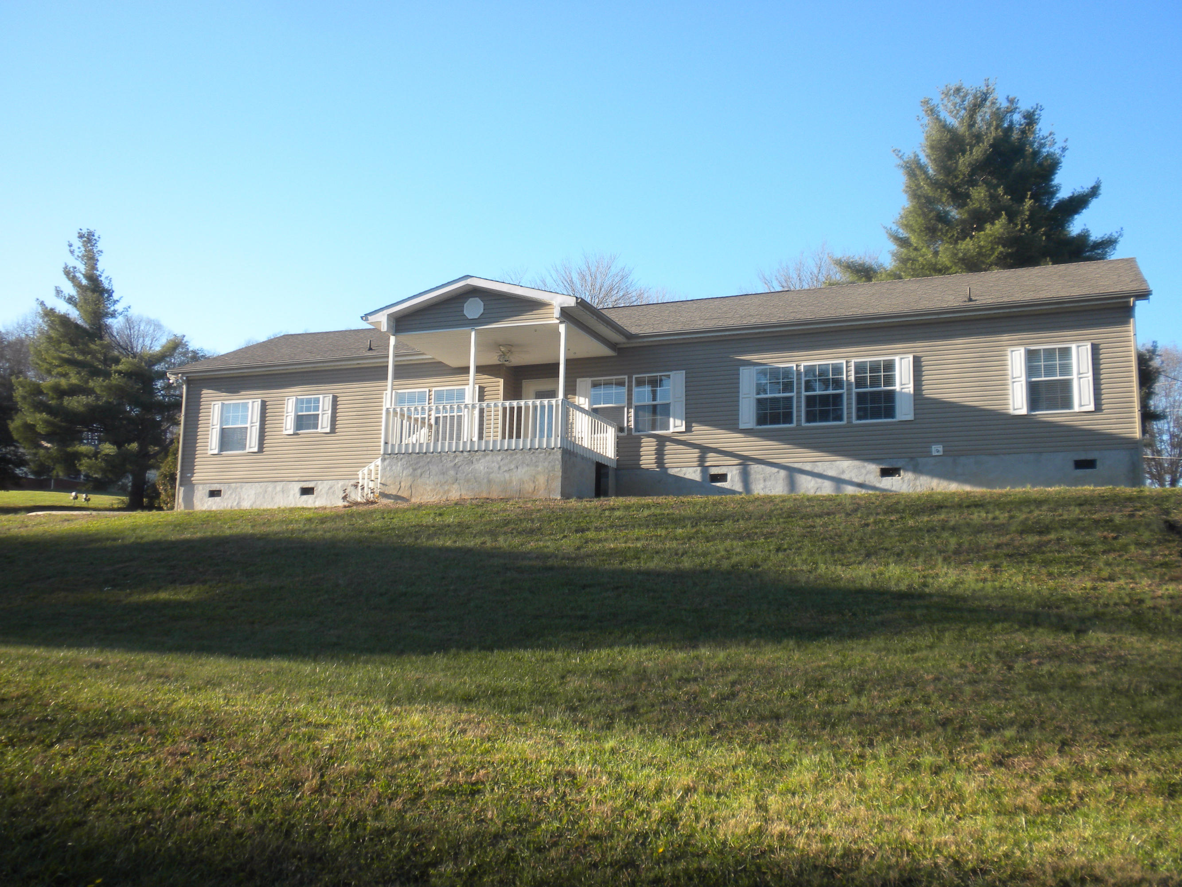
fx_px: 1263
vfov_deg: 38.7
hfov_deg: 50.1
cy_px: 444
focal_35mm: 37
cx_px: 591
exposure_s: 1/254
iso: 64
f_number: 3.5
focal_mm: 6.6
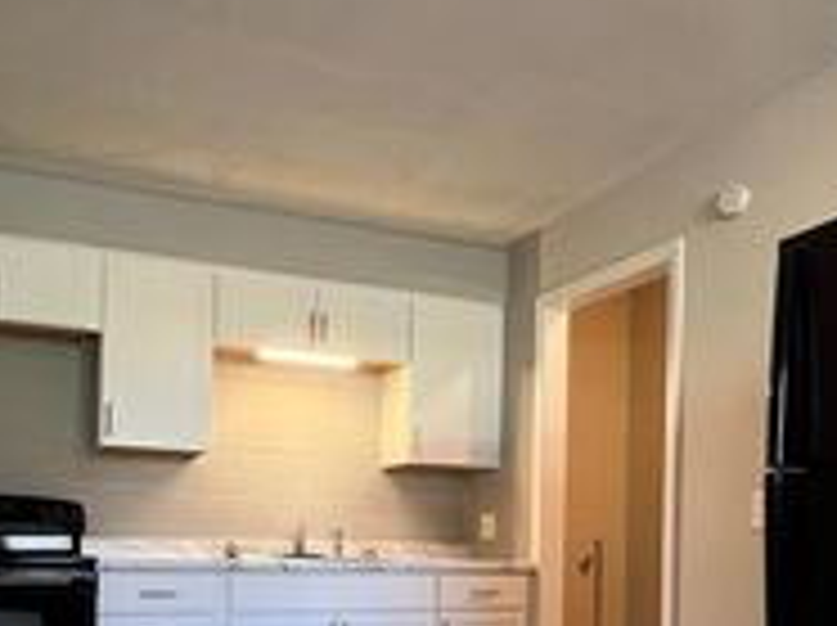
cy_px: 556
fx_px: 845
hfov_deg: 52.5
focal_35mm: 35
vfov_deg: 38.0
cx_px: 364
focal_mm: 1.57
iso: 200
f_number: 1.8
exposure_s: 1/60
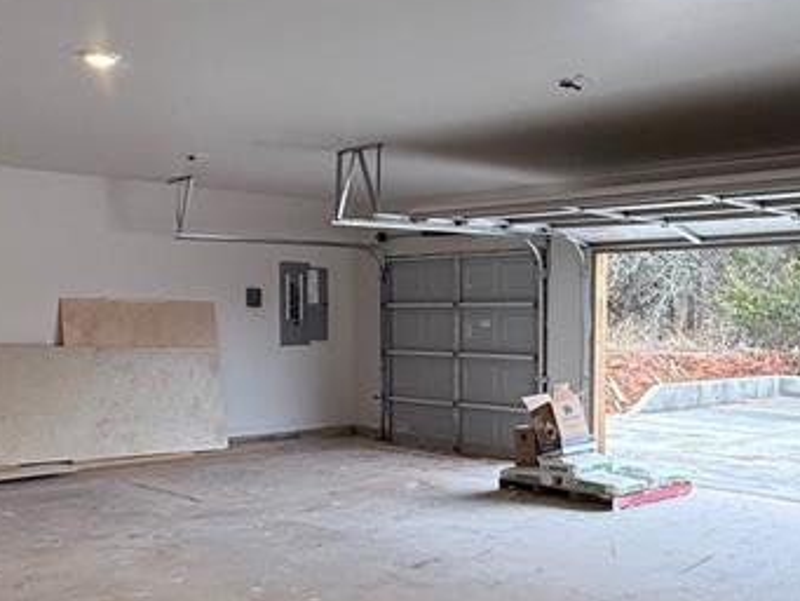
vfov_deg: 34.3
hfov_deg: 43.6
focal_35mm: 42
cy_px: 340
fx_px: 971
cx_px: 584
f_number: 2.2
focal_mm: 2.22
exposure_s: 1/120
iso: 64
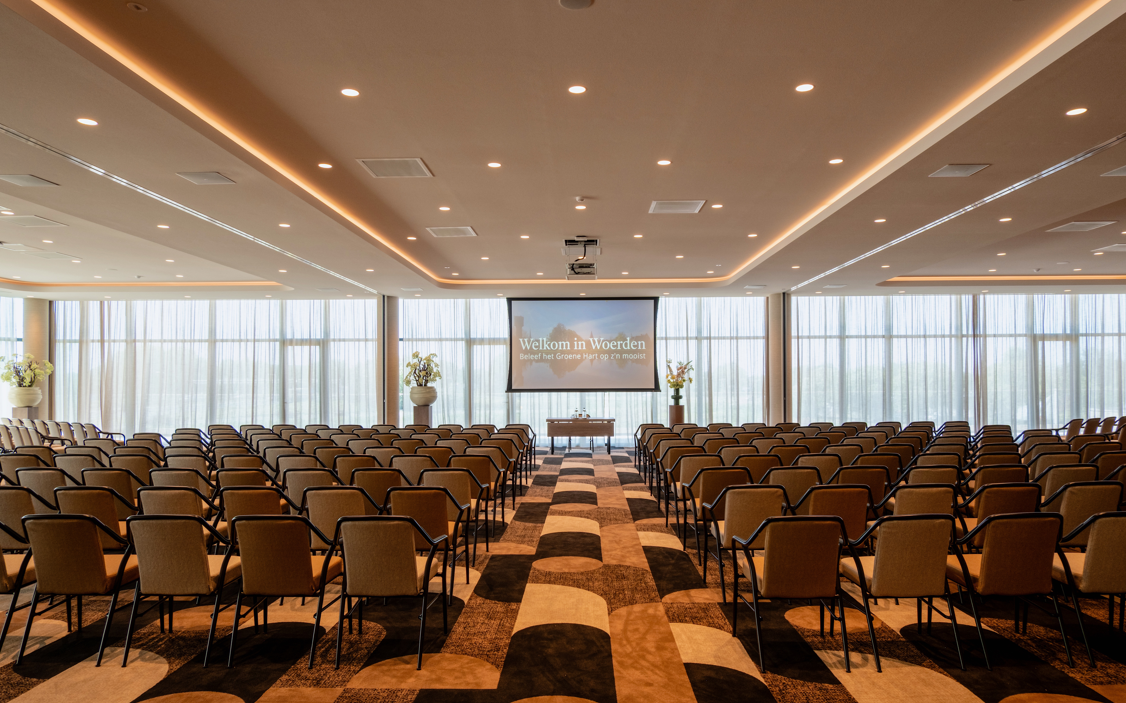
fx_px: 736
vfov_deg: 51.0
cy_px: 379
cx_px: 571
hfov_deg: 74.8
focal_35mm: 24
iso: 200
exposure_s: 1/8
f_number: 9
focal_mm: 15
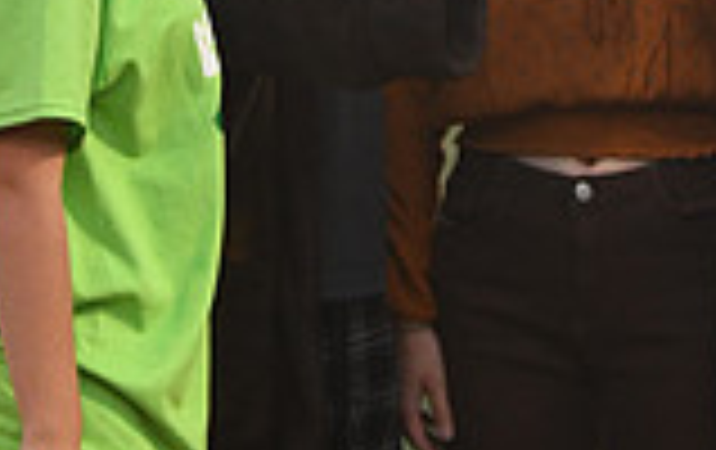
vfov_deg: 4.3
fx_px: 5903
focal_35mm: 302
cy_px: -423
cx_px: 545
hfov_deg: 6.9
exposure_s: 1/800
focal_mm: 70
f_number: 4
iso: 3200
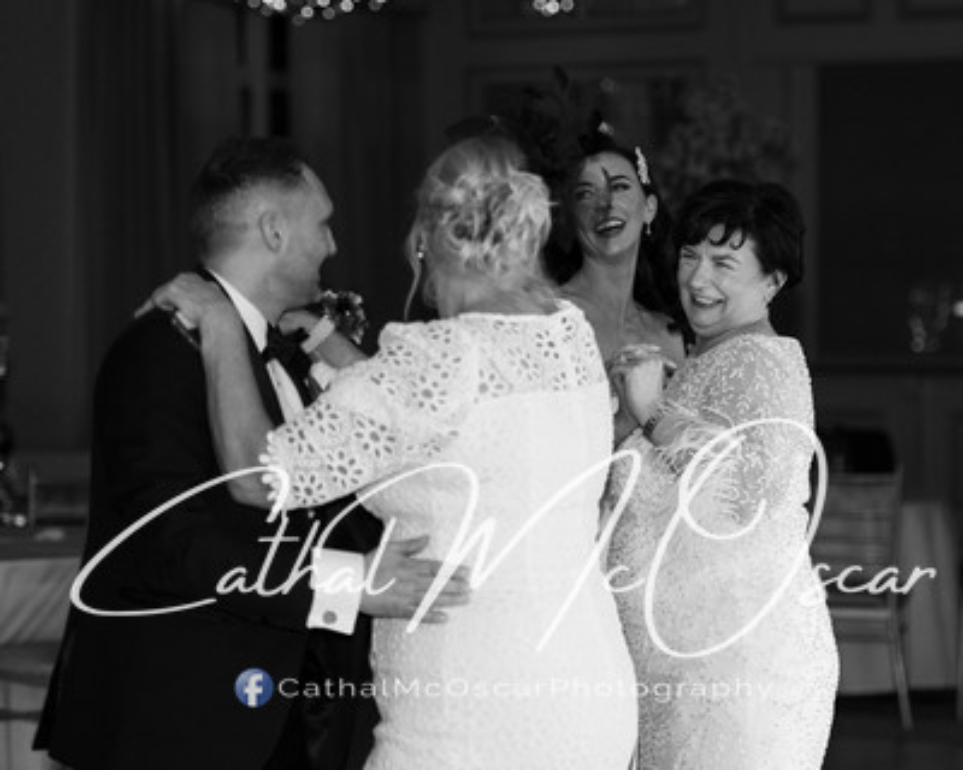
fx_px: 3711
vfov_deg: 11.8
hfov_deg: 14.7
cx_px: 703
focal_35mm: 130
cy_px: 307
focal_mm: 95
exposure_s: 1/250
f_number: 2.8
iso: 640
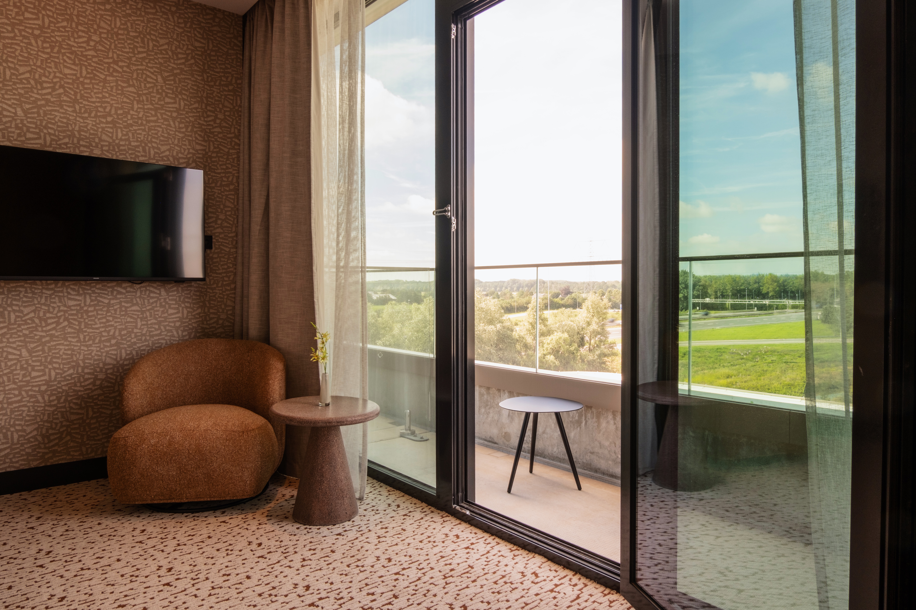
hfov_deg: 76.1
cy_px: 305
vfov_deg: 55.1
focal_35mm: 23
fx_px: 585
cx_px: 458
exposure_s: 1/8
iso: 200
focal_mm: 15
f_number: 18
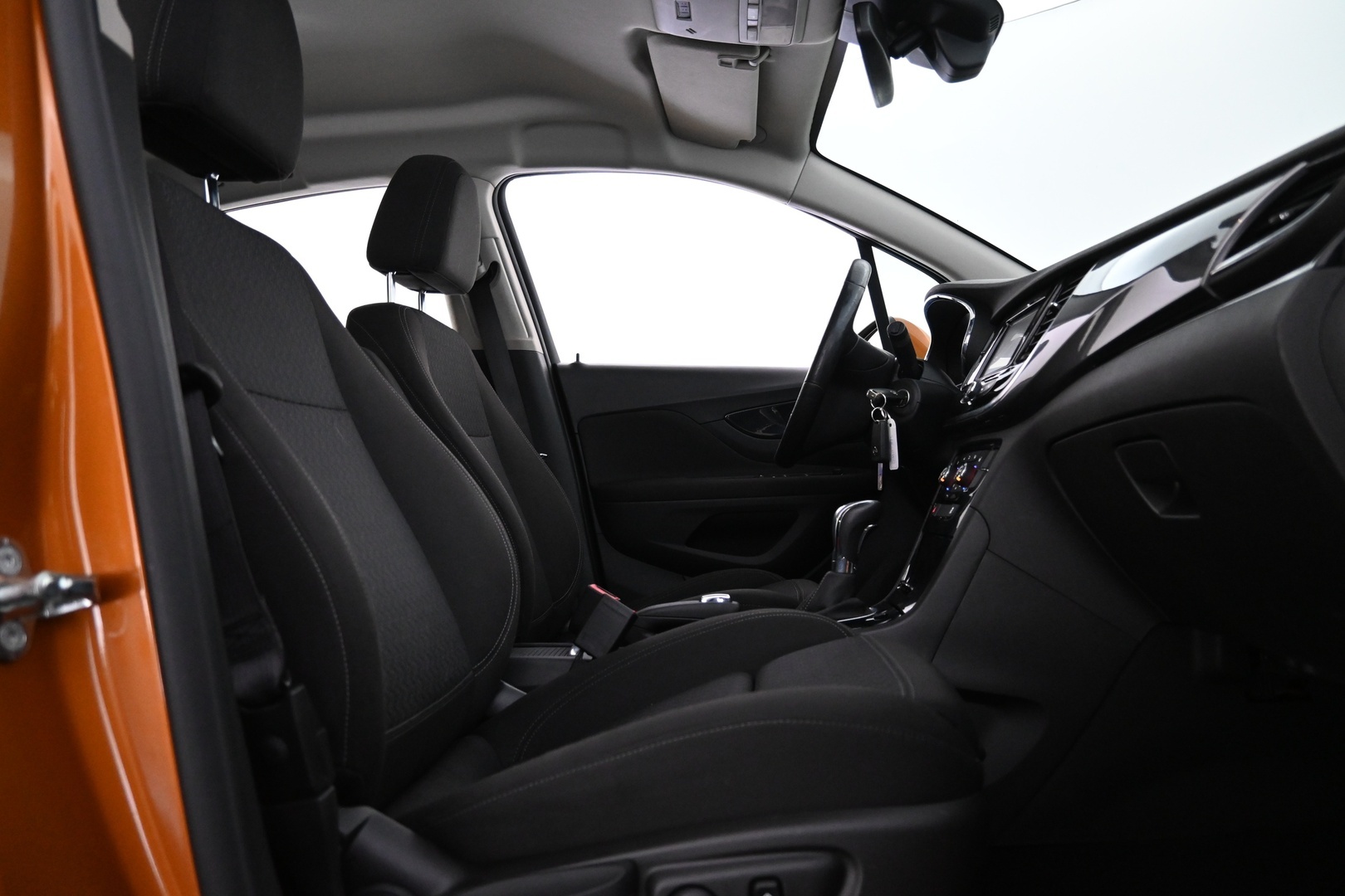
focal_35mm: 24
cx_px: 672
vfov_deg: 53.1
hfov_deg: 73.7
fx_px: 897
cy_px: 448
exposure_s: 1/25
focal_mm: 16
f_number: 3.5
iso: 2500
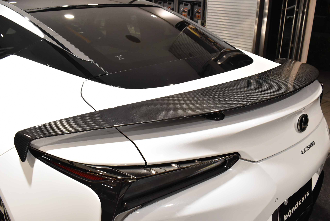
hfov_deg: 57.2
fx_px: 303
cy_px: 110
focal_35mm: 33
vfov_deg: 40.0
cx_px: 165
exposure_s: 1/40
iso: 1800
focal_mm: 22
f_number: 8
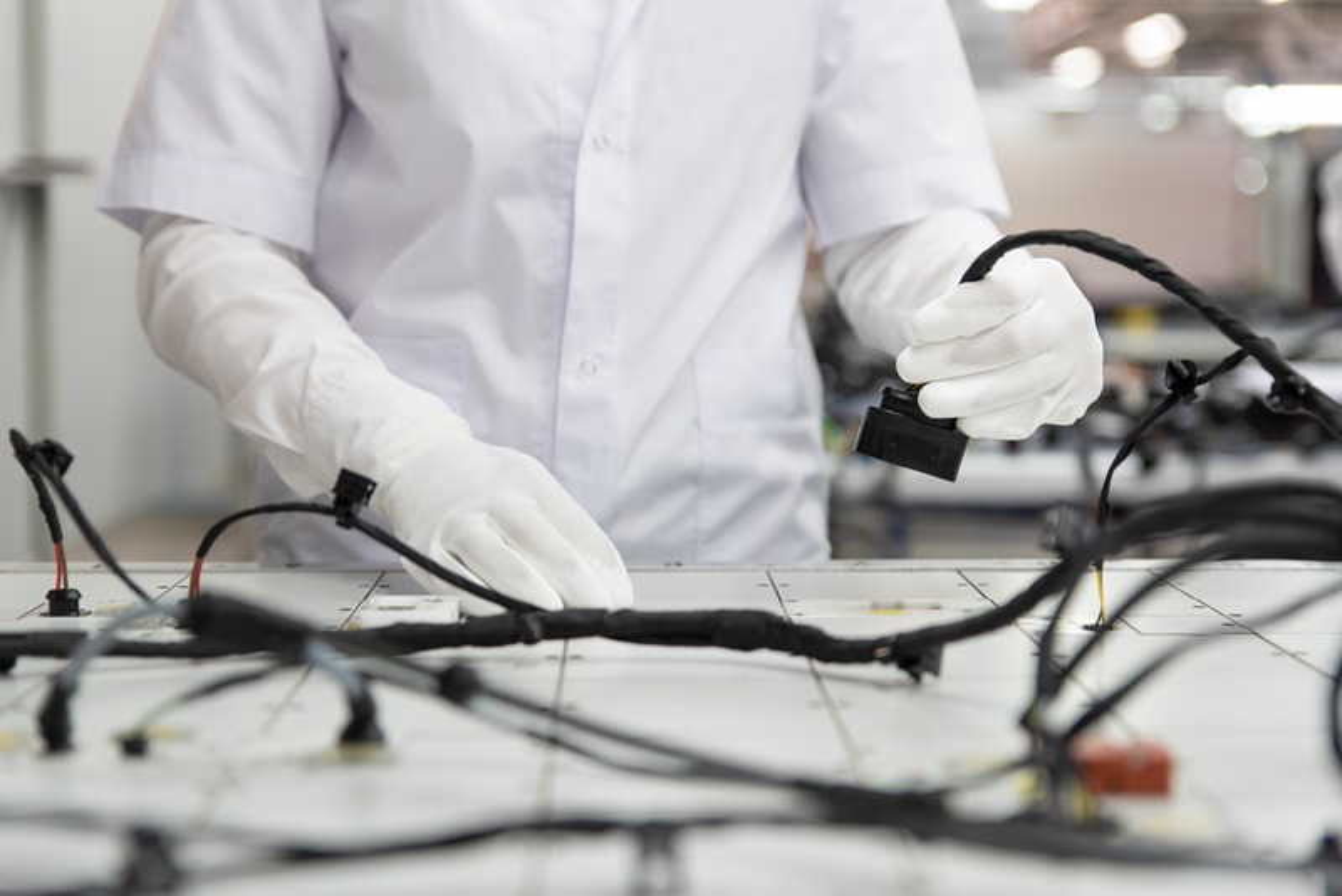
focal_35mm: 62
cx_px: 671
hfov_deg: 32.4
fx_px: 2312
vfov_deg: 21.9
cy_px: 448
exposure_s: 1/500
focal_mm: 62
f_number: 2.8
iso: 1000
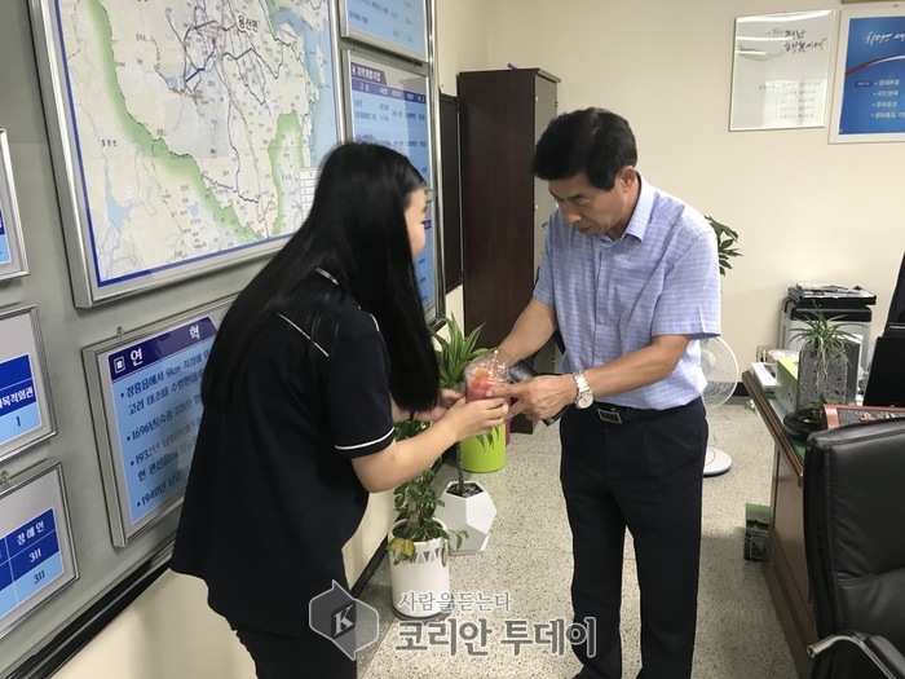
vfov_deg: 49.7
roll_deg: +2.0
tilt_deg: -13.8
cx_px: 452
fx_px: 732
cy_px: 340
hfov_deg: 63.4
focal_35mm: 28
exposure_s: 1/15
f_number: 1.8
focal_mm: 3.99
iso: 40
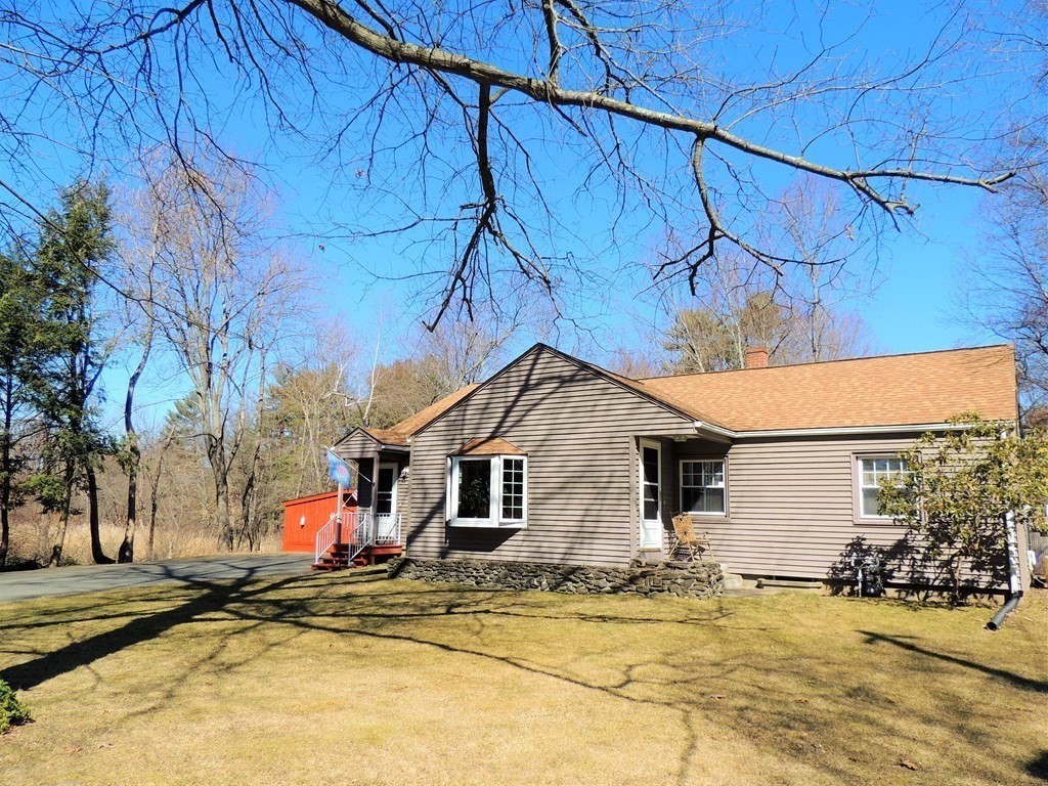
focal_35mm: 24
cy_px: 393
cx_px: 524
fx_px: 727
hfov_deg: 71.6
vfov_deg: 56.8
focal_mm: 4.3
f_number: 3
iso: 100
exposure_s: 1/1000
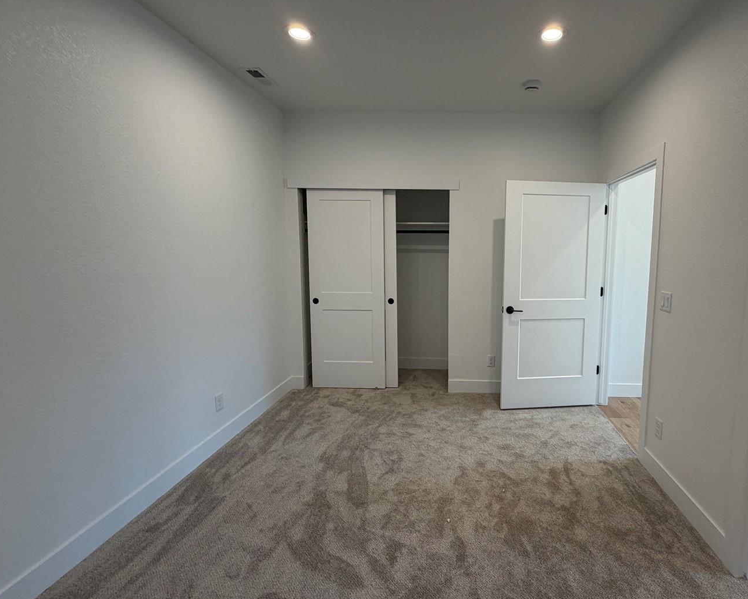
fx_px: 376
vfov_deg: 76.9
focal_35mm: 17
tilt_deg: -5.6
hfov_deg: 88.2
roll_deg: -0.6
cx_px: 459
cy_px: 286
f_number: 2.2
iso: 125
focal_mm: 2.22
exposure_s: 1/120
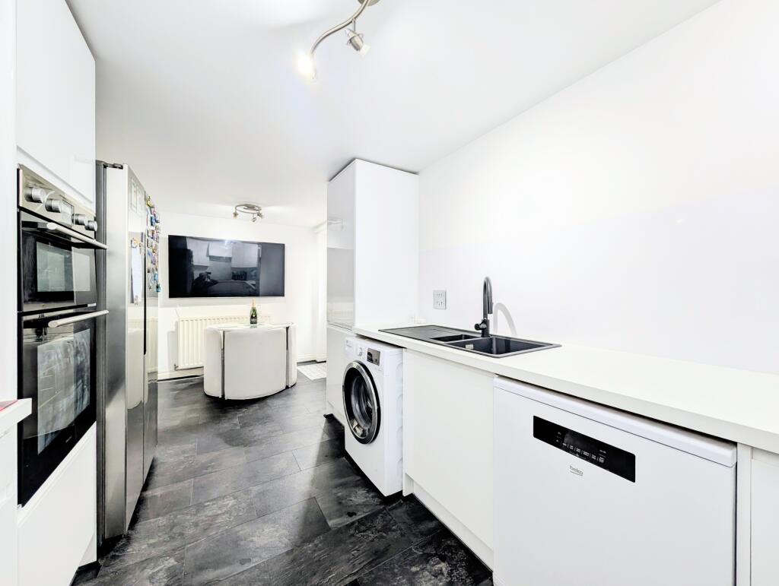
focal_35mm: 12
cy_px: 293
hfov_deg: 110.5
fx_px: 270
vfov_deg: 94.6
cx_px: 390
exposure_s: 1/25.6
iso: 54
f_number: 1.7
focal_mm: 2.02
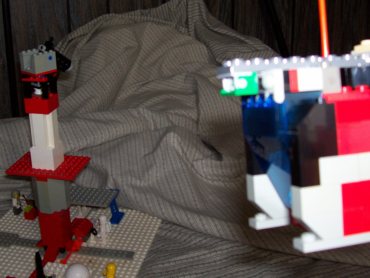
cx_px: 168
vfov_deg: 30.2
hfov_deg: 39.6
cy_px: 117
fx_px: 513
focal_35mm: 48
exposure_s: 1/64
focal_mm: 5.6
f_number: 2.7
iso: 80
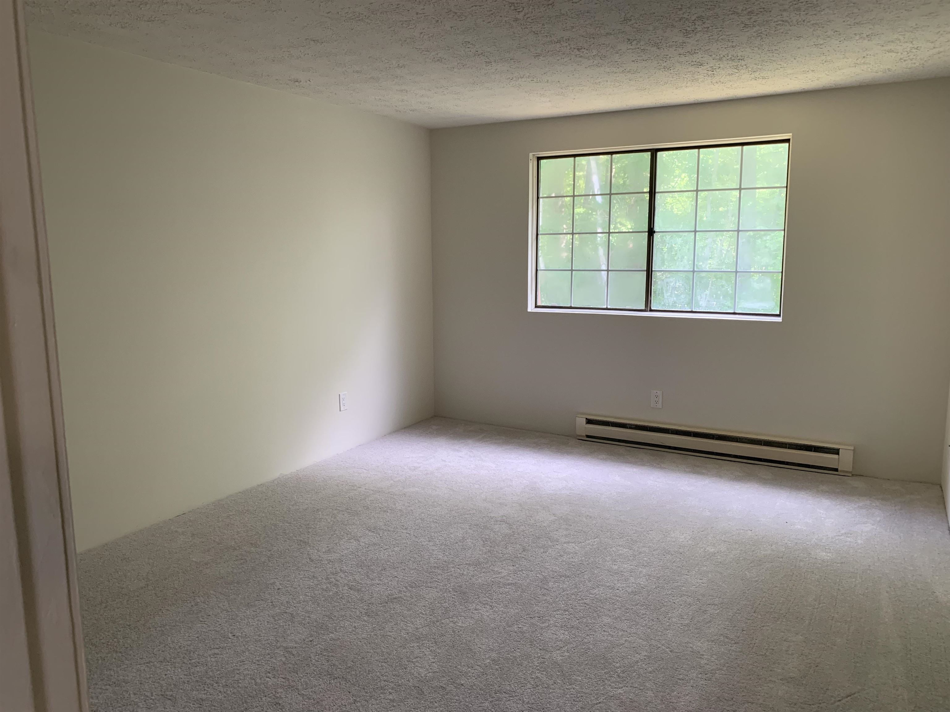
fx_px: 714
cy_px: 356
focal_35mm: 26
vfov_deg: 53.1
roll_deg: +0.2
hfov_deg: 67.3
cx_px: 475
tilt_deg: -8.9
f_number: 1.8
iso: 125
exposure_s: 1/60
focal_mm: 4.25
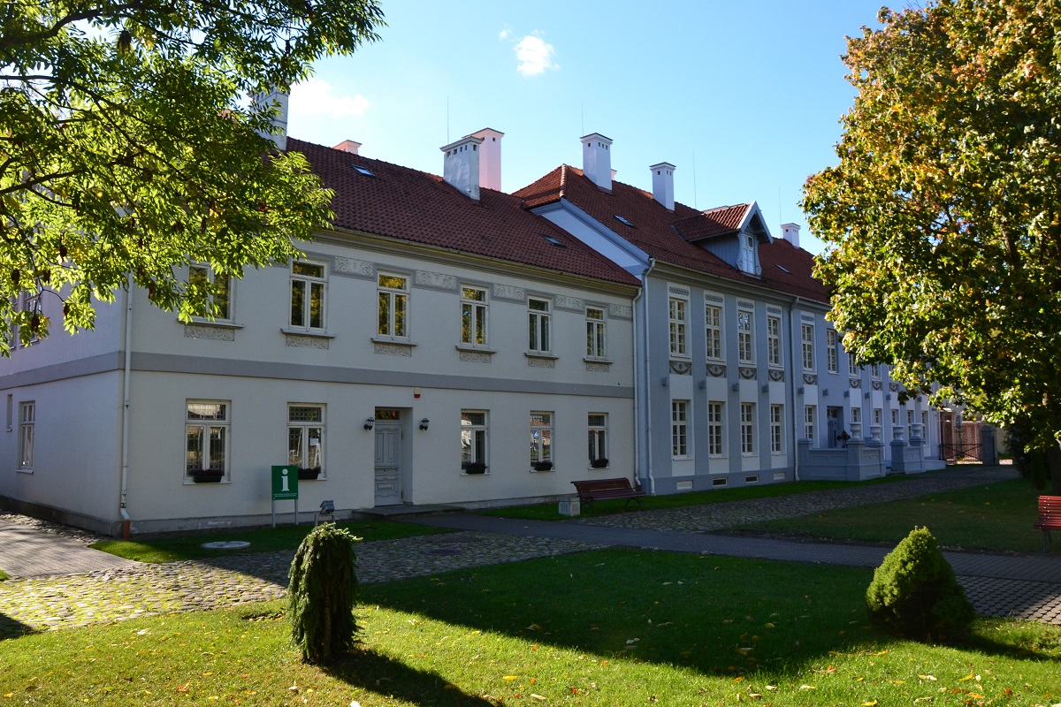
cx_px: 530
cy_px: 354
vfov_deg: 47.9
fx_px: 796
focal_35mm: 27
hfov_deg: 67.4
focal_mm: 18
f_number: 10
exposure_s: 1/200
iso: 400
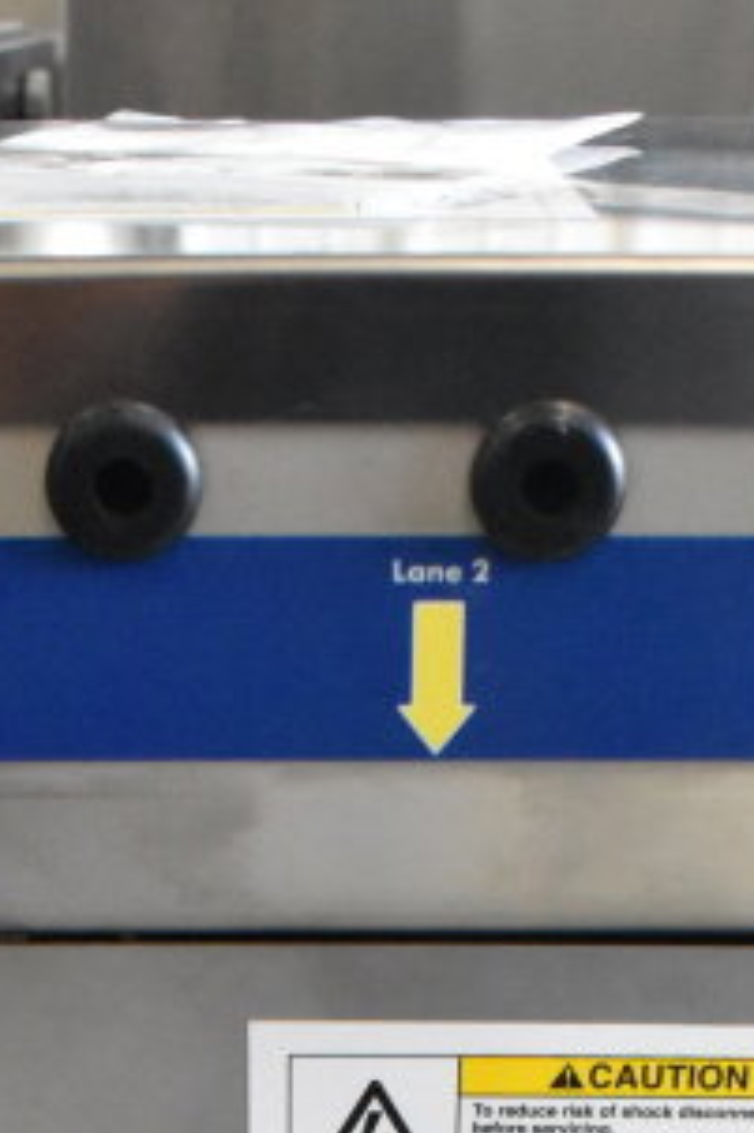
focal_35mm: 96
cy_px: 1619
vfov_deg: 19.1
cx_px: 266
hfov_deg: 14.3
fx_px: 3004
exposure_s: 1/250
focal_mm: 21
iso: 6400
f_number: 8
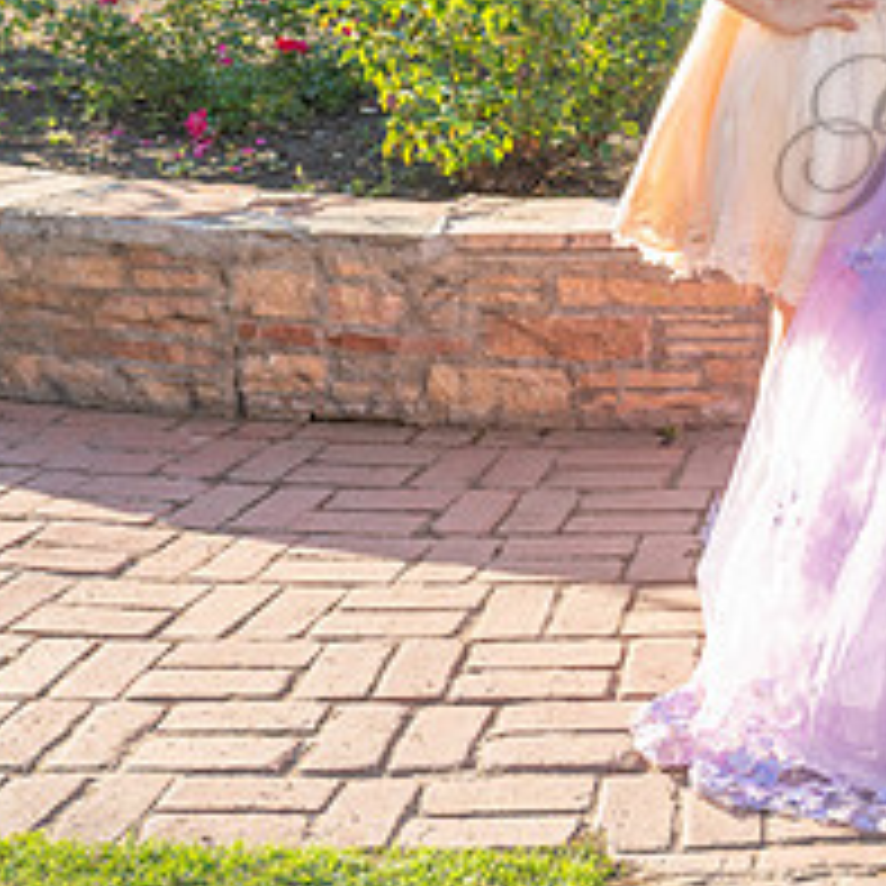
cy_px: 137
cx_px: 1129
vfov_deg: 18.1
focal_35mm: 95
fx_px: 2751
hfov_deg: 17.3
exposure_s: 1/200
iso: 200
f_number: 5.6
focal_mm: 38
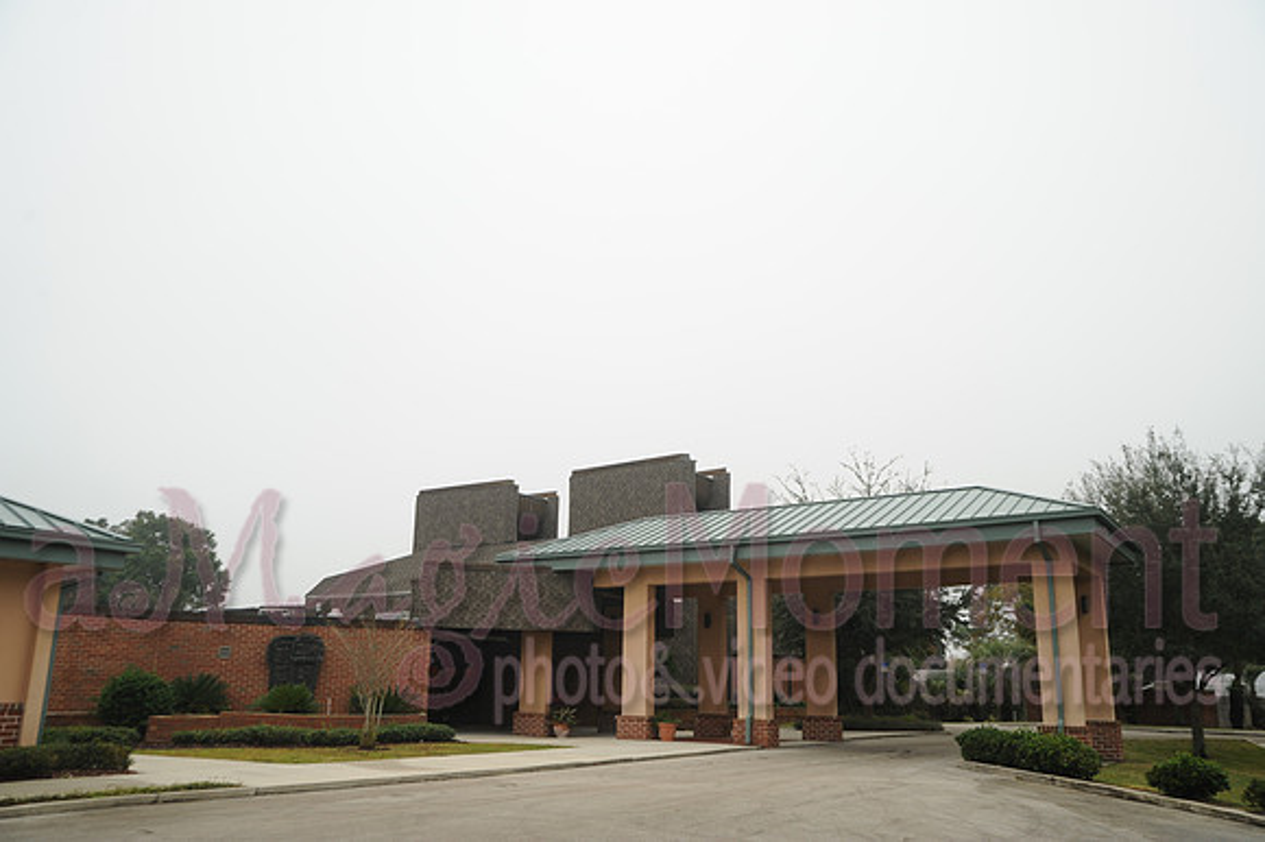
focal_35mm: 28
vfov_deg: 46.4
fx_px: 983
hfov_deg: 65.5
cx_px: 632
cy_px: 421
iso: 320
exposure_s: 1/160
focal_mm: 28
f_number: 6.3
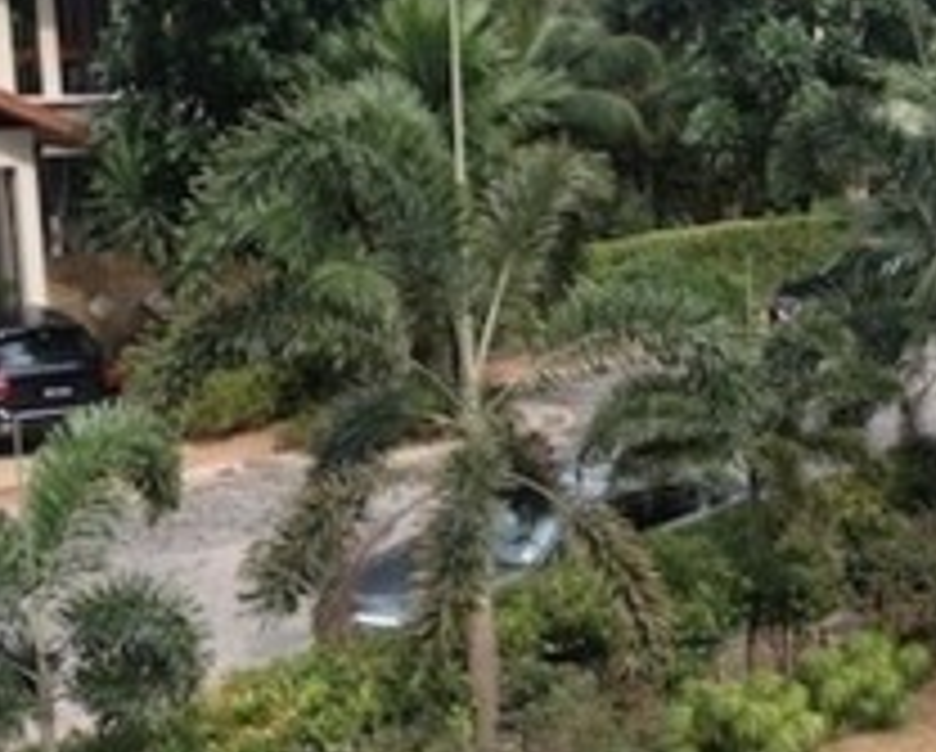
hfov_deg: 22.4
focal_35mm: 84
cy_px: 468
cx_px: 738
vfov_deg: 18.3
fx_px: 2330
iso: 50
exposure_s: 1/375
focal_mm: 4.28
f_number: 2.4
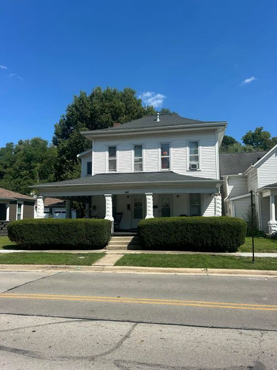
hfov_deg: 53.0
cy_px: 185
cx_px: 138
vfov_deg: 67.3
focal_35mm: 26
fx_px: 277
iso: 50
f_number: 1.5
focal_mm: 5.7
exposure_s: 1/4444
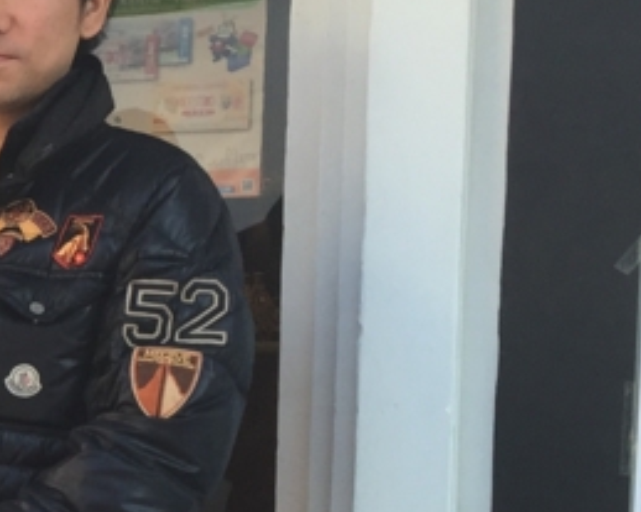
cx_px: -515
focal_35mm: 112
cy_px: 416
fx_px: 2124
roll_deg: -2.1
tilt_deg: -3.0
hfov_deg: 14.9
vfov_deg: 13.7
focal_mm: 4.15
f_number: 2.2
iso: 32
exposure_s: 1/180
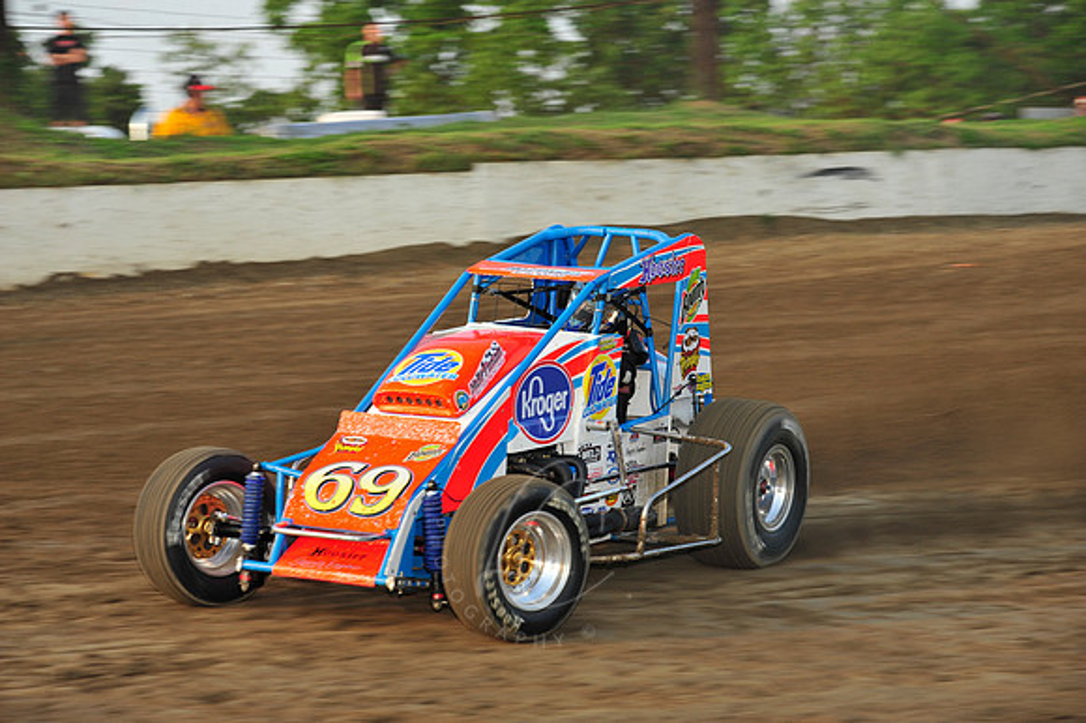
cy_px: 362
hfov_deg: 14.2
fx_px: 4372
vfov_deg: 9.5
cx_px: 543
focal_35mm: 145
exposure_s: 1/320
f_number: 8
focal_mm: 145
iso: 400
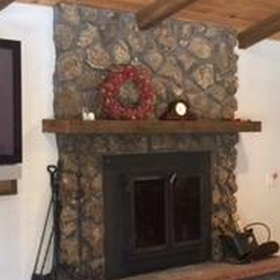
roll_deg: +1.1
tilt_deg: -4.6
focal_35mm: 89
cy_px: 192
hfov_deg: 18.7
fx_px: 814
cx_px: 312
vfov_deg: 19.4
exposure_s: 1/15
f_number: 2.2
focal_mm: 4.15
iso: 80
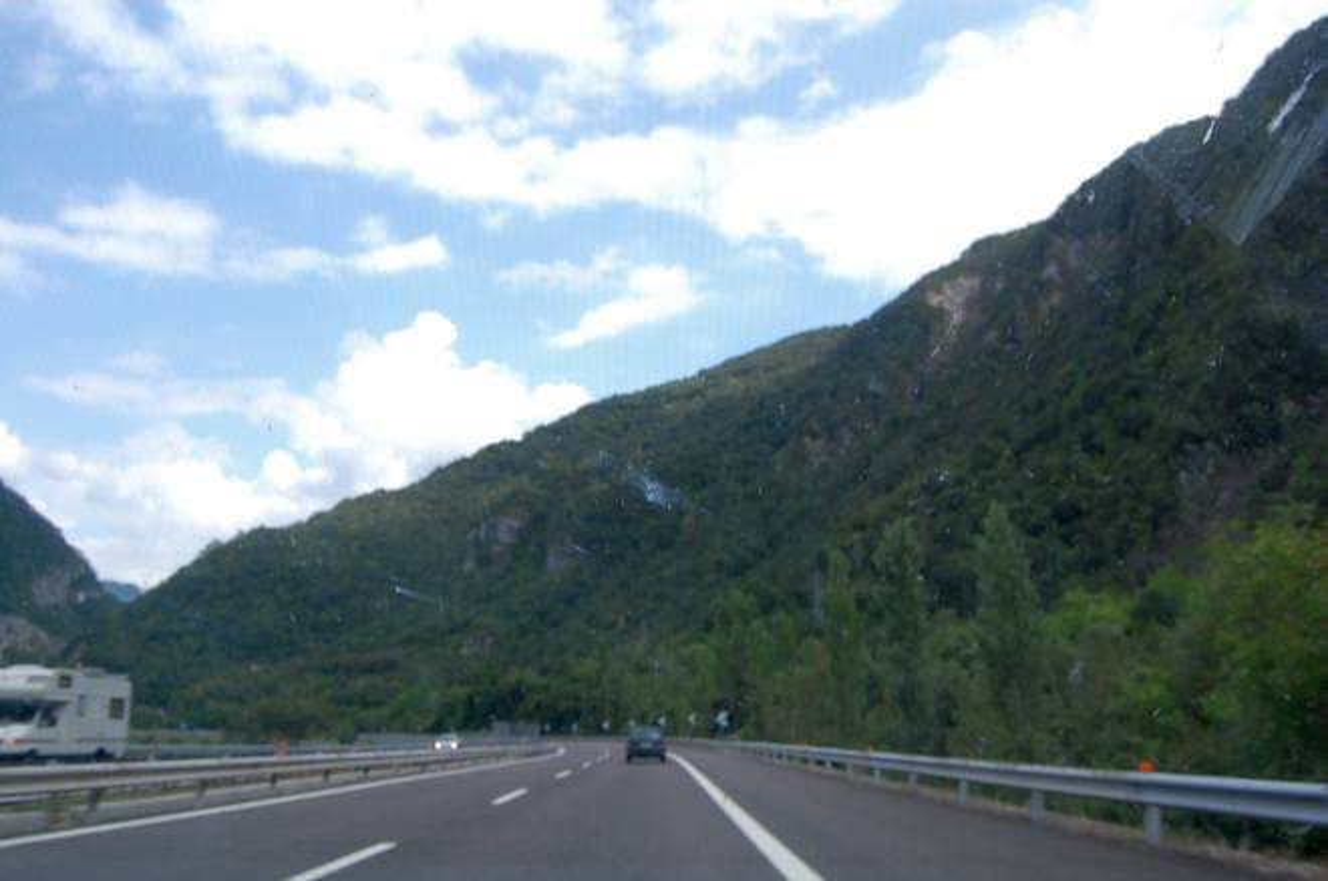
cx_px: 664
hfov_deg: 62.0
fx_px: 1105
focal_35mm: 30
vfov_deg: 43.5
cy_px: 440
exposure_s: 1/250
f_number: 10
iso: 400
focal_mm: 20
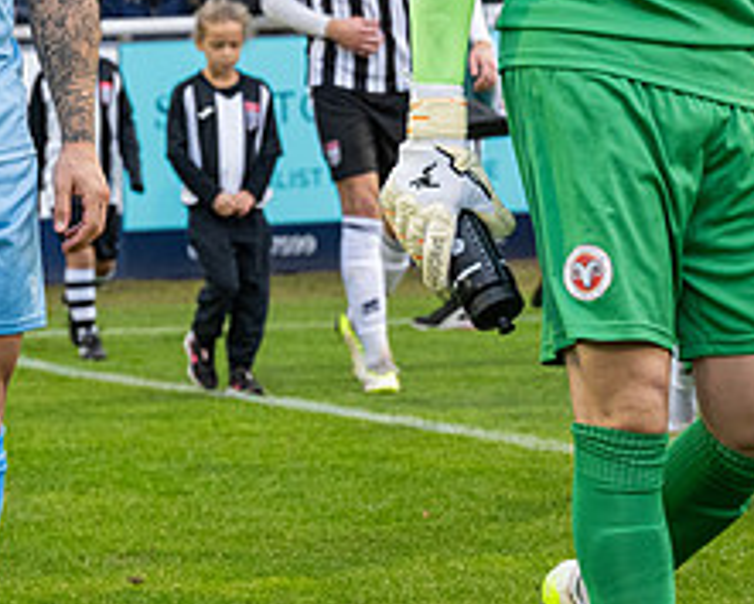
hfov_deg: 8.5
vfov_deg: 6.8
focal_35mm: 226
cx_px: -149
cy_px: 149
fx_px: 5046
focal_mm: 70
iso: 2000
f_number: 4
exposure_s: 1/400
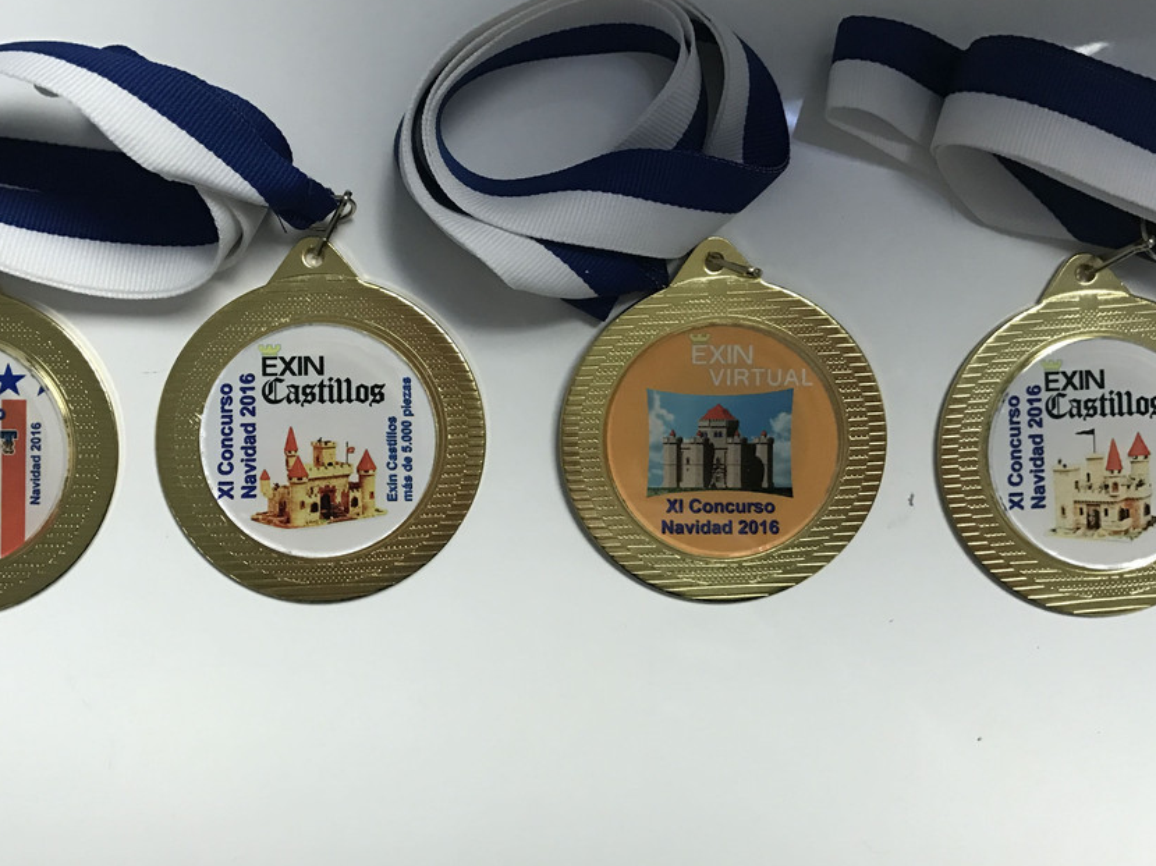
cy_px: 358
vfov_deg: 39.5
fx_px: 1202
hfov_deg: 51.3
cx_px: 523
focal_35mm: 36
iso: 100
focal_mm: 3.99
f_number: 1.8
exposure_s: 1/17
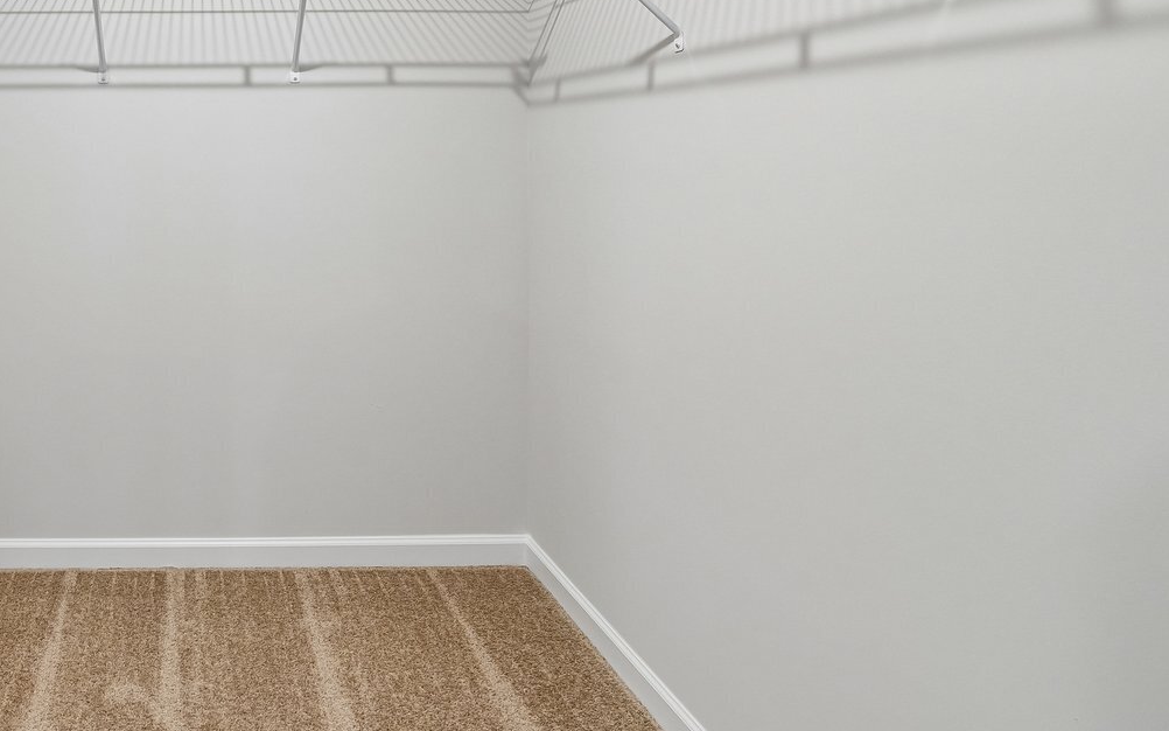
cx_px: 201
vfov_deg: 46.6
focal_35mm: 25
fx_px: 796
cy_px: 145
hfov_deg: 64.7
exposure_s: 1/5
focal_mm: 12
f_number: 8
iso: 400
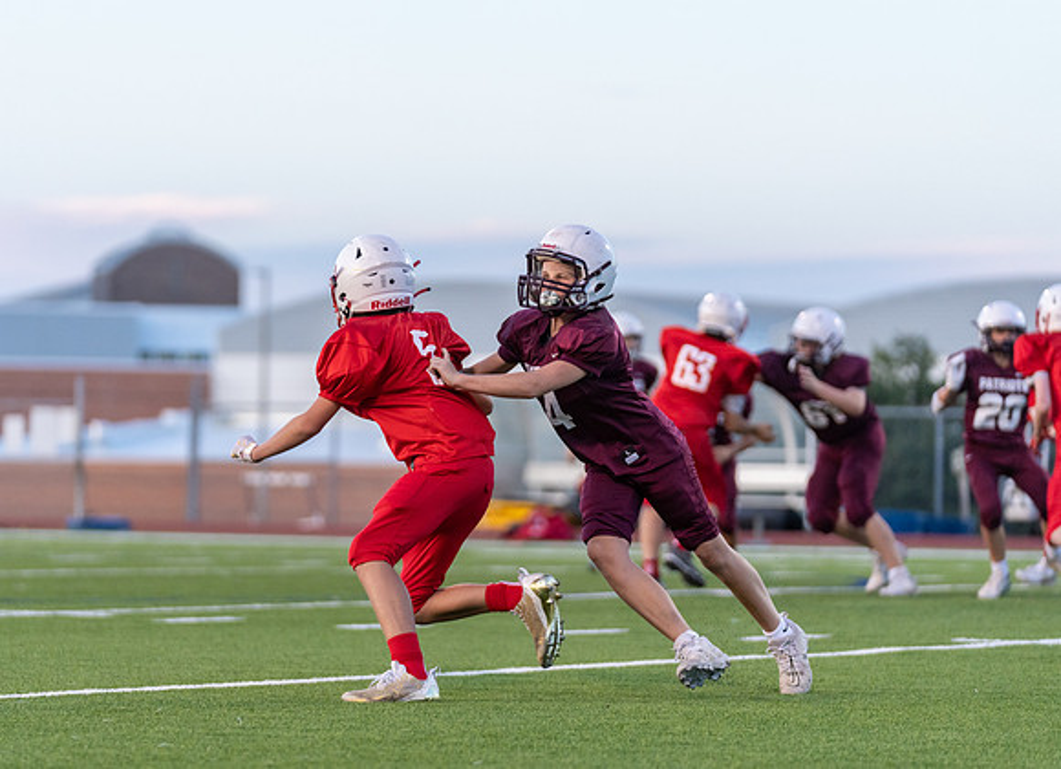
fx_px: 5703
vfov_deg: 7.7
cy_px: 423
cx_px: 426
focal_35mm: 188
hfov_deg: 10.6
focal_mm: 156
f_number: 2.8
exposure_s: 1/1250
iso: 2000
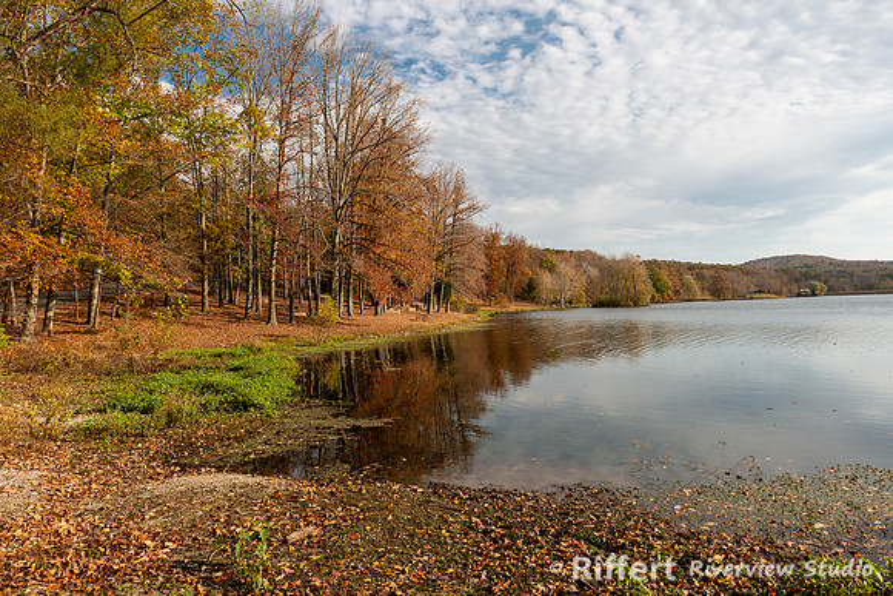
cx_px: 446
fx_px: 600
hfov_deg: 73.3
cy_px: 298
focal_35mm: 24
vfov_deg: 52.8
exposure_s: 1/200
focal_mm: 24
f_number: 10
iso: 100
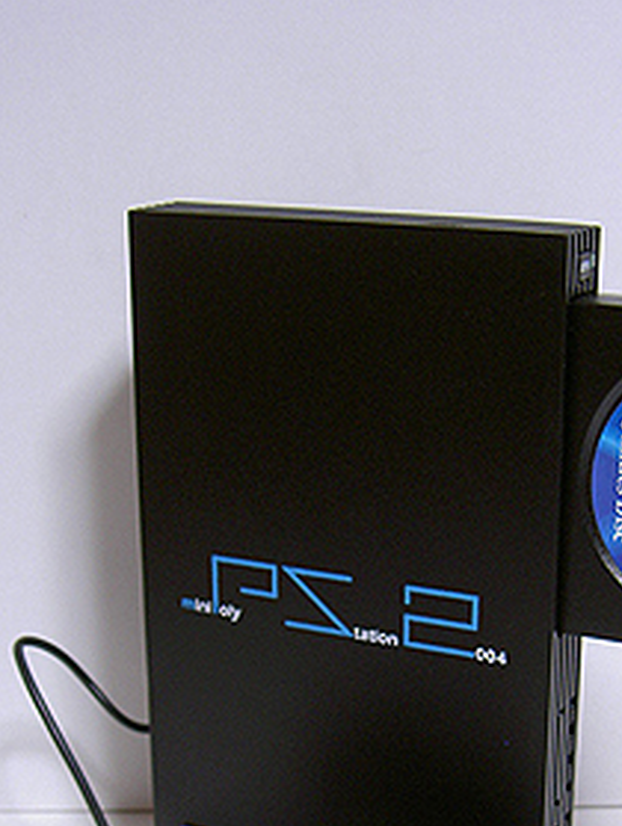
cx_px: 432
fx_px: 1602
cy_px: 631
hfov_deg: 21.9
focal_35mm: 67
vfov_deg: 28.5
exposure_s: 1/8
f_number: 2.8
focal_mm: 8
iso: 100
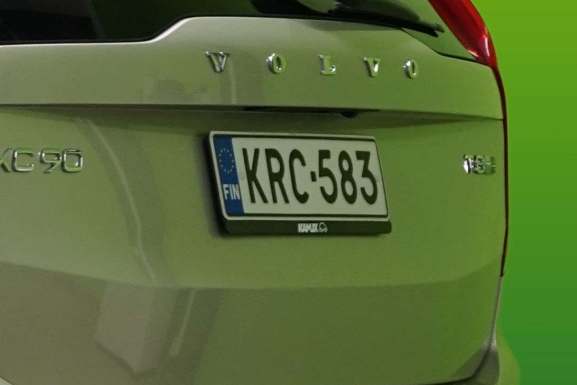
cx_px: -843
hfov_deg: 5.3
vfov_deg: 3.7
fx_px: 5995
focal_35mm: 374
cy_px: 183
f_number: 5.6
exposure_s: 1/50
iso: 800
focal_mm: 67
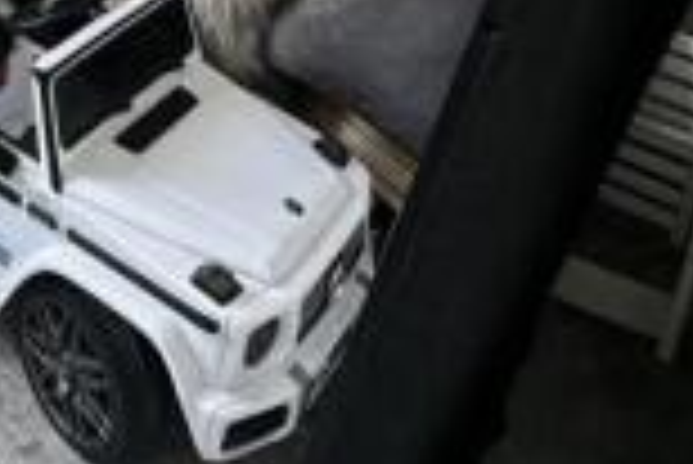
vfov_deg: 20.0
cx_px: -142
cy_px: -300
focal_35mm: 55
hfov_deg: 30.6
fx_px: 1060
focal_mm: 2.22
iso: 80
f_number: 2.2
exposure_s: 1/99
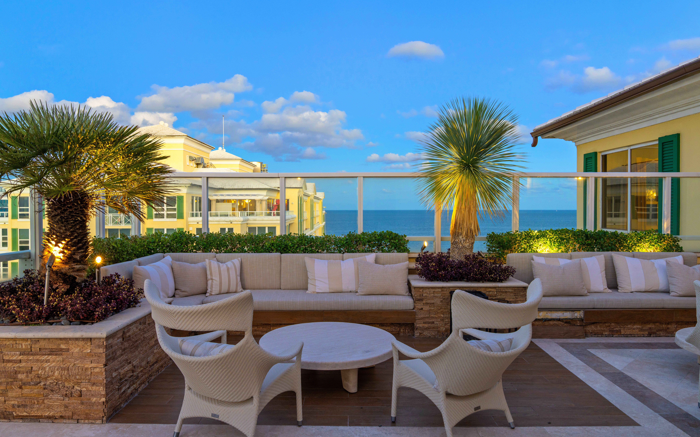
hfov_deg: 72.5
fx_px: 477
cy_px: 211
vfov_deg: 49.3
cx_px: 350
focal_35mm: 25
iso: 320
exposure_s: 1/2.5
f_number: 8
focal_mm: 24
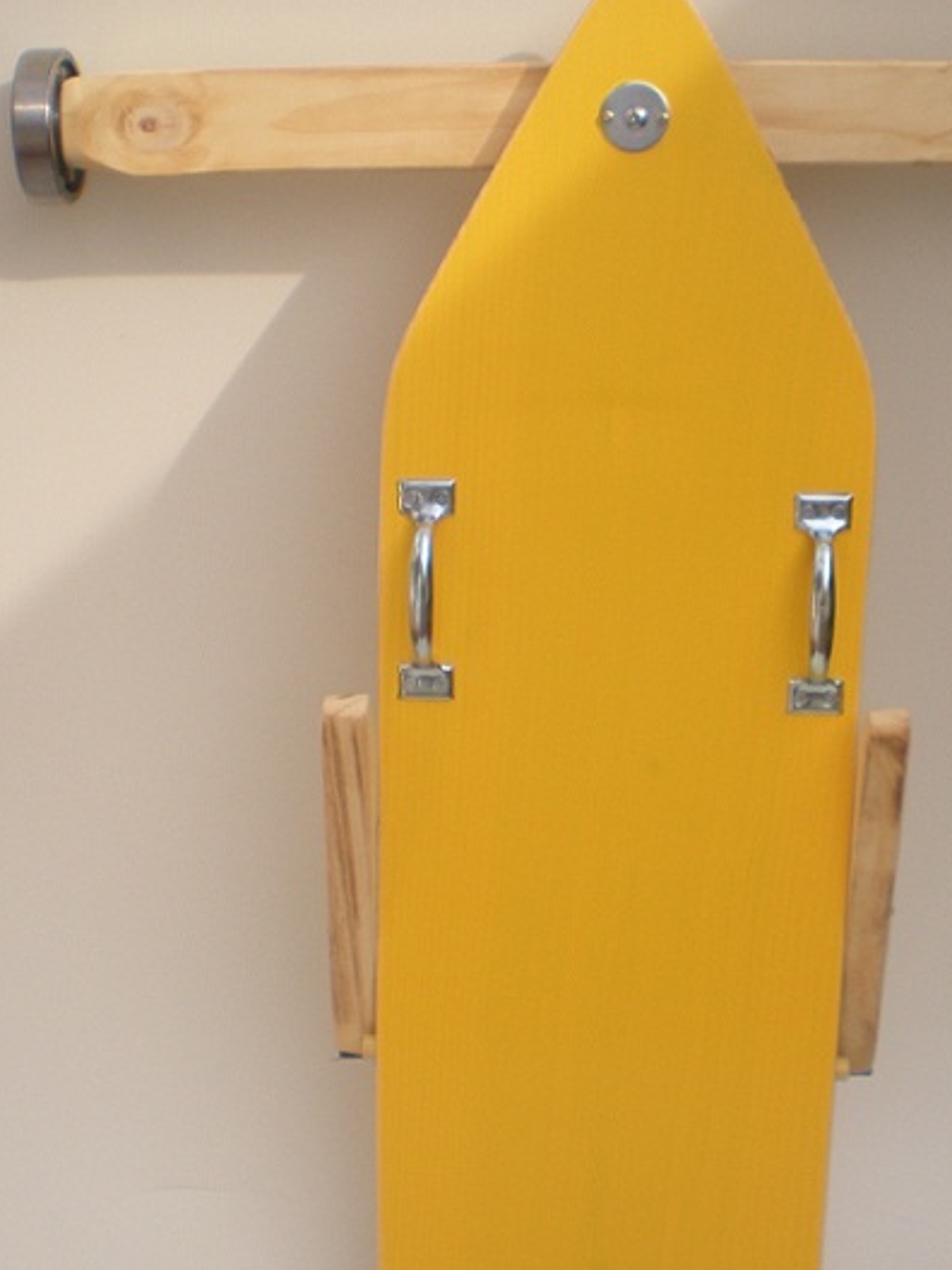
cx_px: 596
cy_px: 759
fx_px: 2237
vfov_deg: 31.6
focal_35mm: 61
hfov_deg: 24.0
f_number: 4.6
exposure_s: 1/259
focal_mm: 6.3
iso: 64
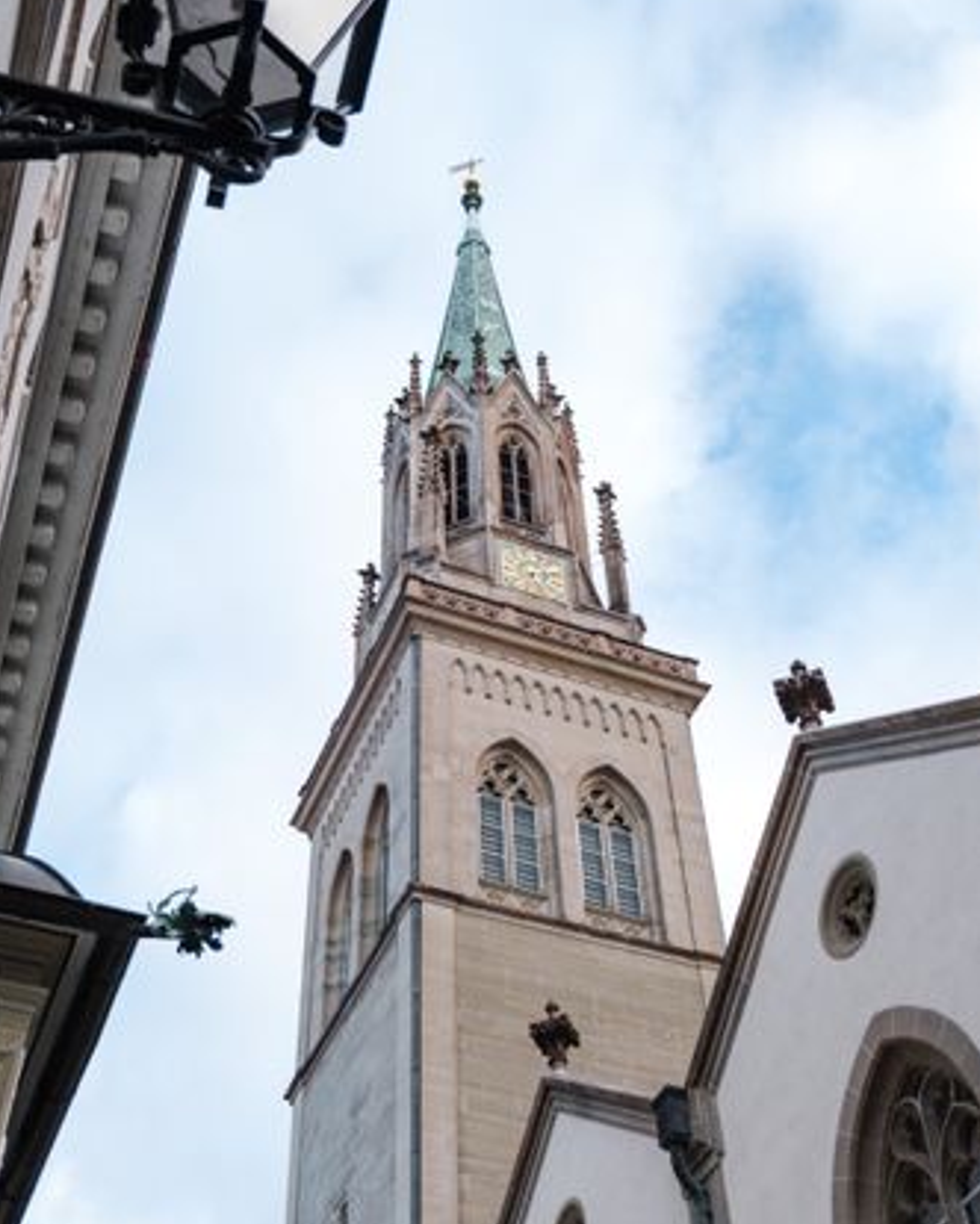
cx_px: 489
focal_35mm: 37
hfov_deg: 40.1
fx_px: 1341
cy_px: 587
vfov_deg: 49.1
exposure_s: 1/1000
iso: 200
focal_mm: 21.4
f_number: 3.2
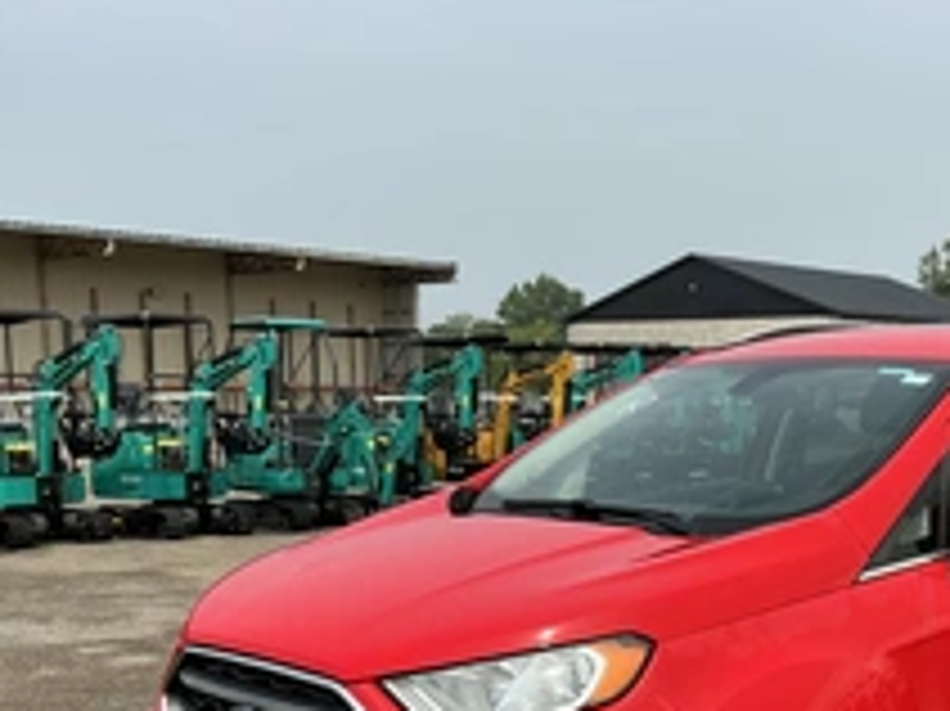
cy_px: 608
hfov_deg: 34.9
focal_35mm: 53
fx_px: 1454
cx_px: 779
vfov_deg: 26.8
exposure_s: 1/1675
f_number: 1.8
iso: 25
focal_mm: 3
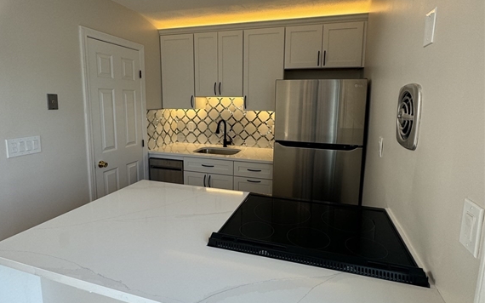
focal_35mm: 20
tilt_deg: -7.9
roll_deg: +0.0
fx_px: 264
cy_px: 134
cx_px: 241
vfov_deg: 59.5
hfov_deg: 85.1
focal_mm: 2.22
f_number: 2.2
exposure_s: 1/99
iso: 80
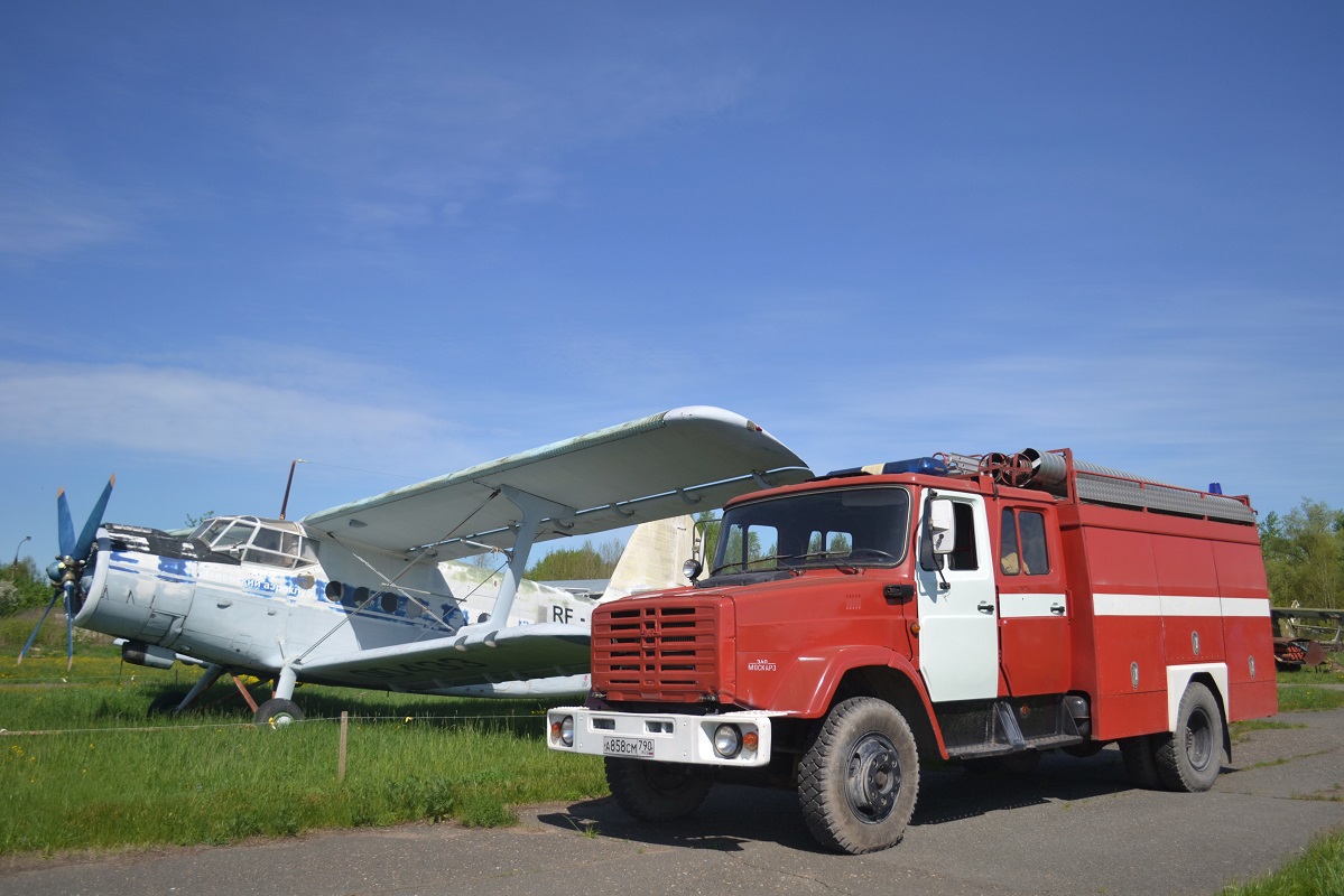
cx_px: 672
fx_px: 1120
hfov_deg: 61.9
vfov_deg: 43.6
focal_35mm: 30
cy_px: 448
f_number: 3.8
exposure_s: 1/1250
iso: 100
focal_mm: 20
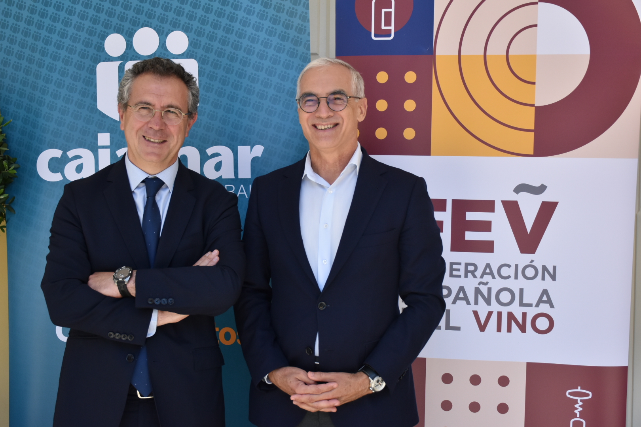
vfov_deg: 28.1
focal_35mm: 48
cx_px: 320
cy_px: 214
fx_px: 855
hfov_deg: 41.1
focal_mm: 32
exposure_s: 1/2000
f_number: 5
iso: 800
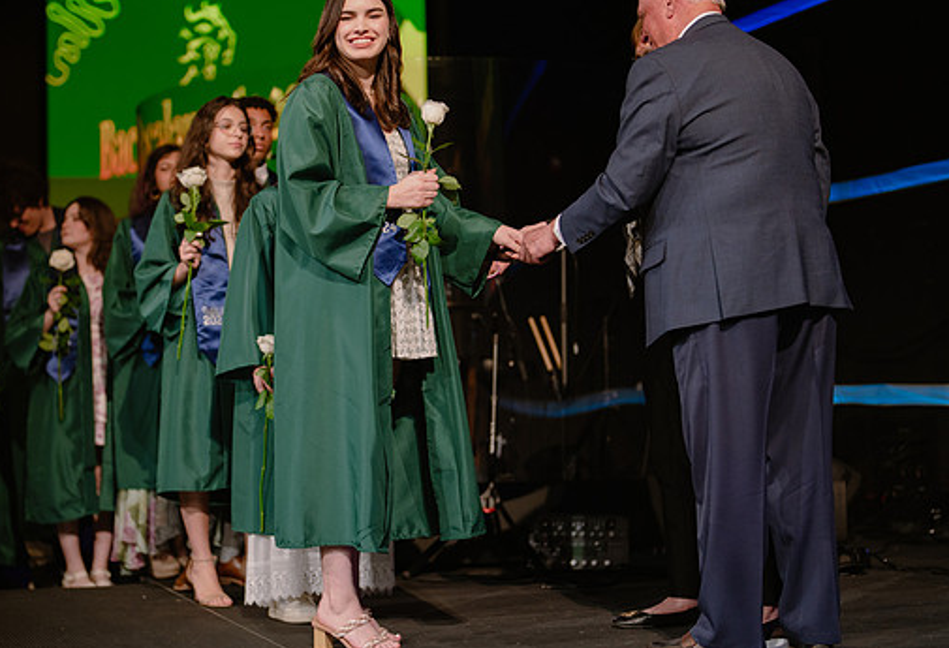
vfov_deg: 21.3
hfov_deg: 30.6
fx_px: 1726
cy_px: 339
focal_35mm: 65
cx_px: 354
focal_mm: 50
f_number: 1.2
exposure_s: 1/320
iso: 640
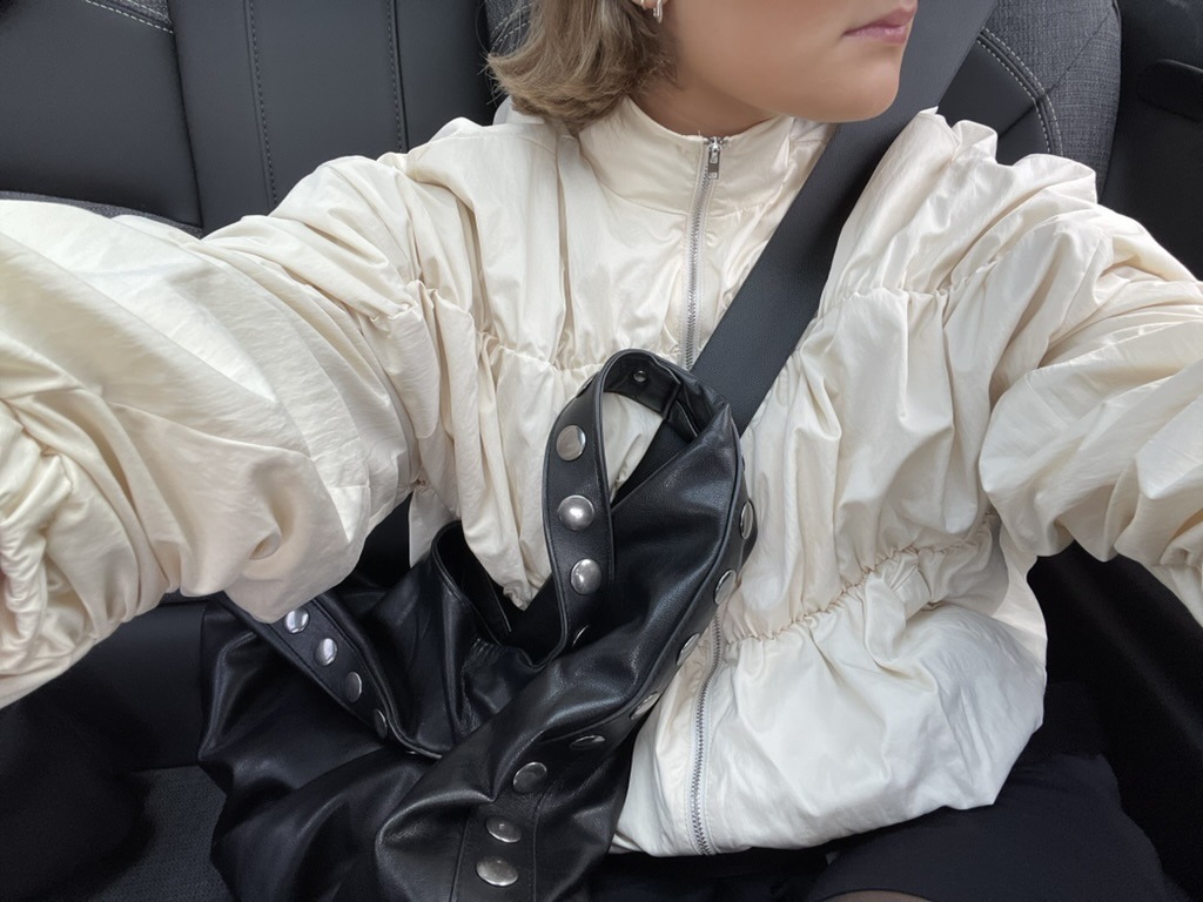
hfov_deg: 73.9
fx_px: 799
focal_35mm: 23
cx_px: 602
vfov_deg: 58.9
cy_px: 451
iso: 100
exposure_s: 1/121
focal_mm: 2.71
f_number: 2.2
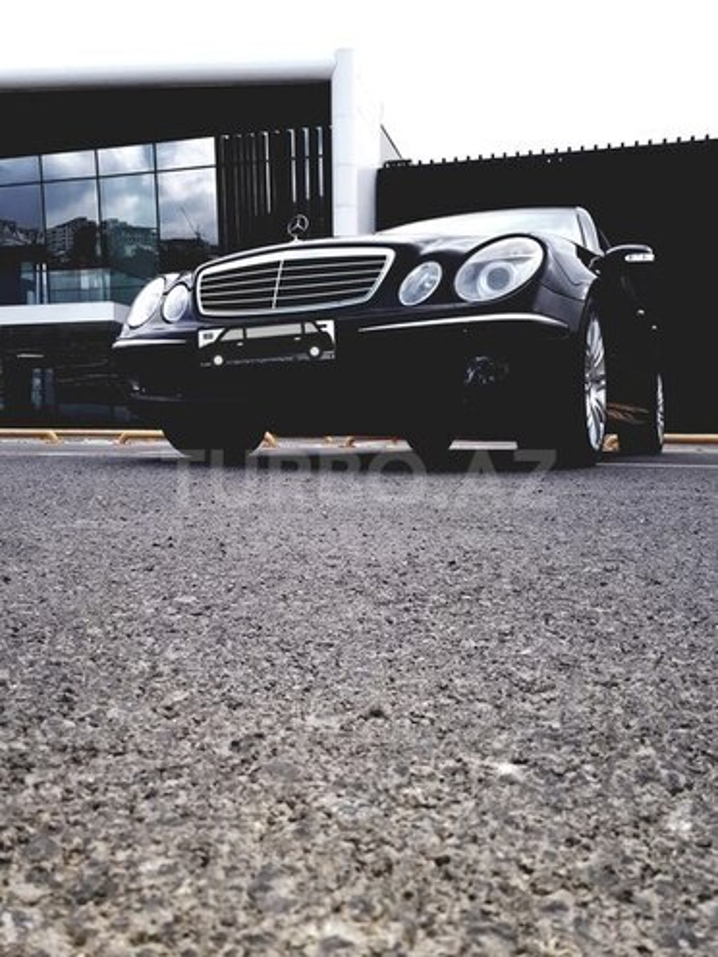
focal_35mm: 27
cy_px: 478
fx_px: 747
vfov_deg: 65.3
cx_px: 359
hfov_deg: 51.4
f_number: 1.9
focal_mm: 3.6
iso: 40
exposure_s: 1/368
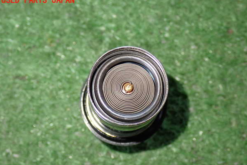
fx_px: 480
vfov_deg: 19.5
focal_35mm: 70
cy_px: 88
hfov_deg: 28.8
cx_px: 123
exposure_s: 1/30
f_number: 3.8
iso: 800
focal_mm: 11.88
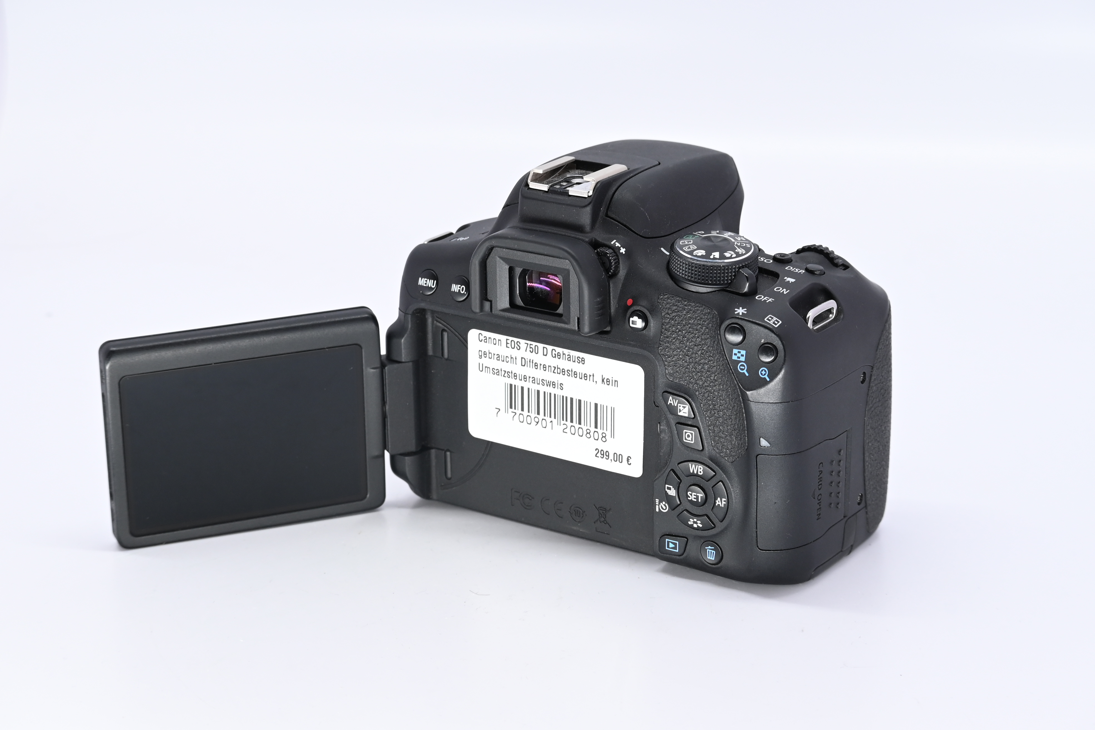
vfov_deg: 18.2
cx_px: 548
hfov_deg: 27.0
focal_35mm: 75
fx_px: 2281
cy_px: 365
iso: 500
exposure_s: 1/125
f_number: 9
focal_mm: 50
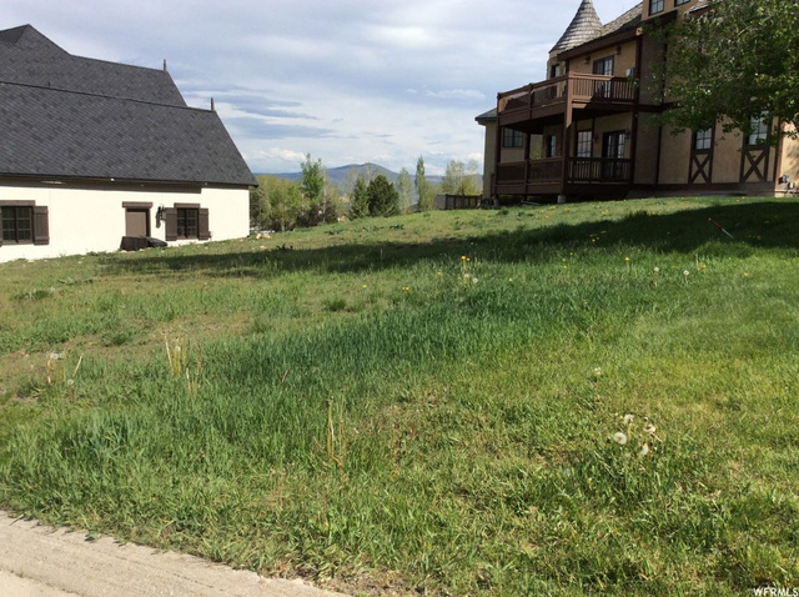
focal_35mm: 32
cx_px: 400
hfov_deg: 56.9
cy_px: 298
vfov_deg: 44.1
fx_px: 738
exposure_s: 1/1733
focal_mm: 3.3
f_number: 2.4
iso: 32
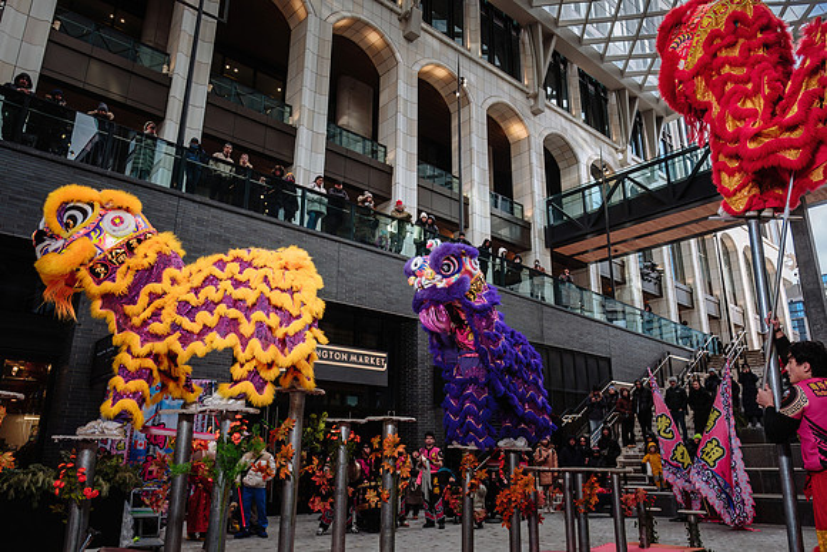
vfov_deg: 50.1
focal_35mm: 26
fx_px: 591
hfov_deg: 70.0
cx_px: 433
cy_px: 284
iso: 160
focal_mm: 16
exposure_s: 1/250
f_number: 2.8
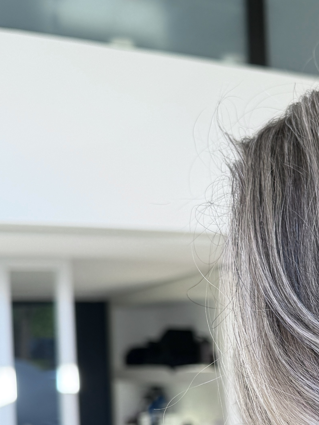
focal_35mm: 65
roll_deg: +1.0
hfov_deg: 21.0
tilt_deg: -1.1
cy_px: 363
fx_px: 799
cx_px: 390
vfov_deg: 28.9
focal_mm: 6.76
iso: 64
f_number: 1.78
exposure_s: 1/200
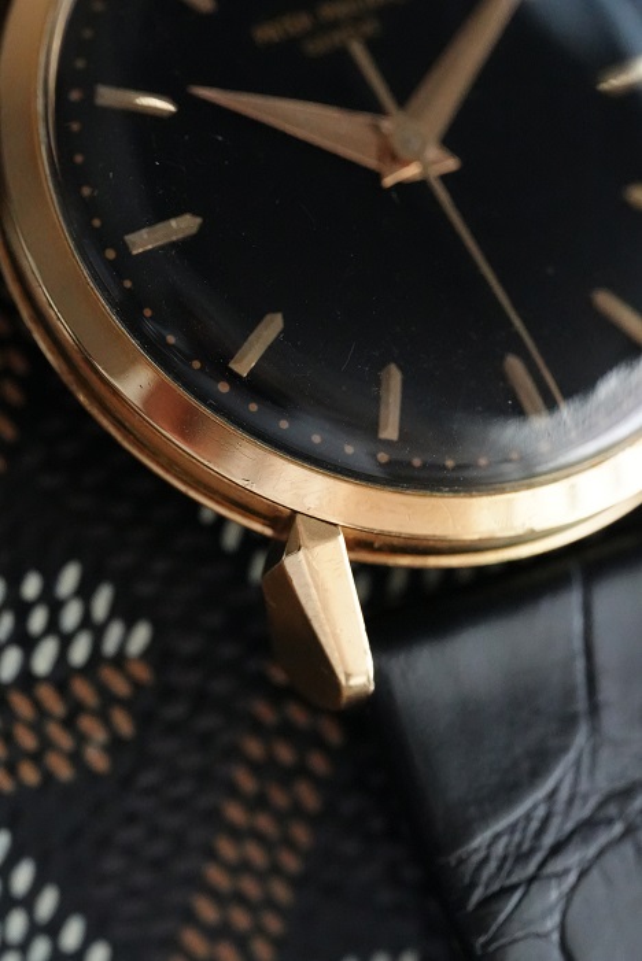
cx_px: 321
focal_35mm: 105
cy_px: 480
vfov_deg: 19.4
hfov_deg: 13.1
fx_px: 2806
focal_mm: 105
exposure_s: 1/250
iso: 12800
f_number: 5.6
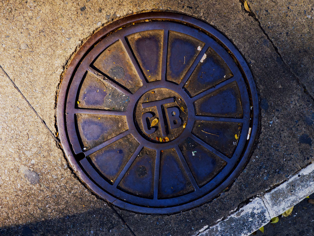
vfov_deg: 54.9
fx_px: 227
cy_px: 118
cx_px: 157
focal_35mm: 25
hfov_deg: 69.4
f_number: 8
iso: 400
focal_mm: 11.2
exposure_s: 1/100
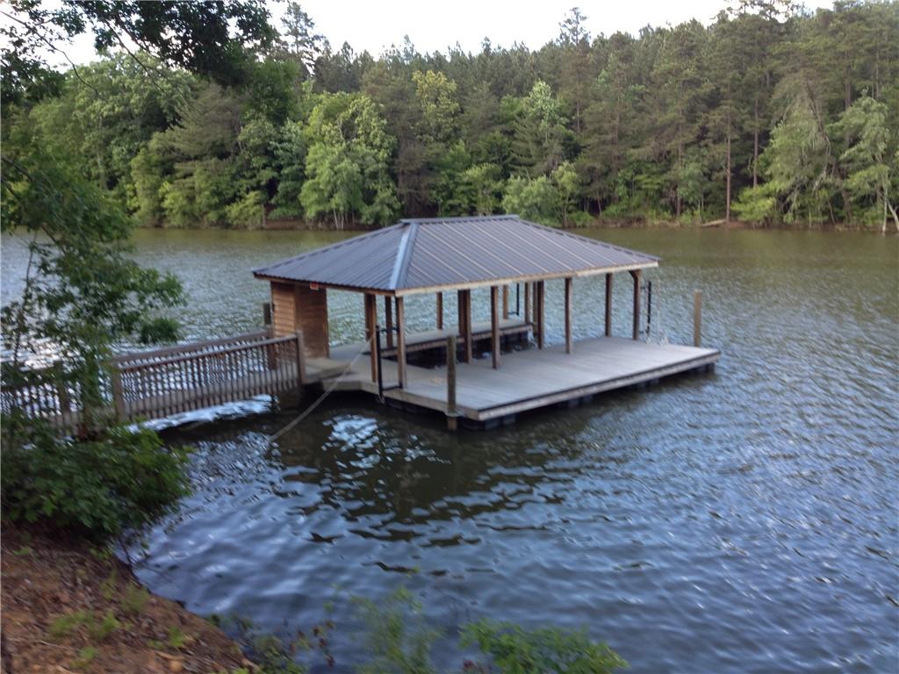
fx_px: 909
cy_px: 337
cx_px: 450
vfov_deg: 40.7
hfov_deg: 52.6
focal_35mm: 35
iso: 50
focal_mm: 4.28
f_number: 2.4
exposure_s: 1/170
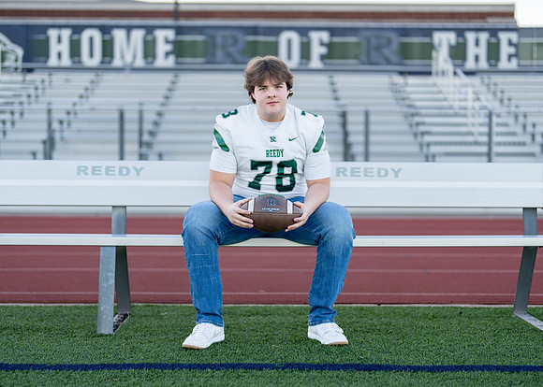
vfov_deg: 24.2
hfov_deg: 33.5
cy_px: 197
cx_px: 276
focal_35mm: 59
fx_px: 903
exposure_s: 1/1000
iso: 100
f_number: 1.2
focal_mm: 50
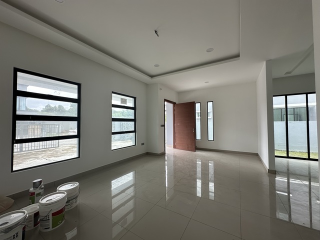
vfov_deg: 85.7
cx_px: 160
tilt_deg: +1.7
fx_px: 129
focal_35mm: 14
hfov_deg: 102.1
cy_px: 120
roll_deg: +0.4
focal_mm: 2.22
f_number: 2.2
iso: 40
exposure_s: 1/127
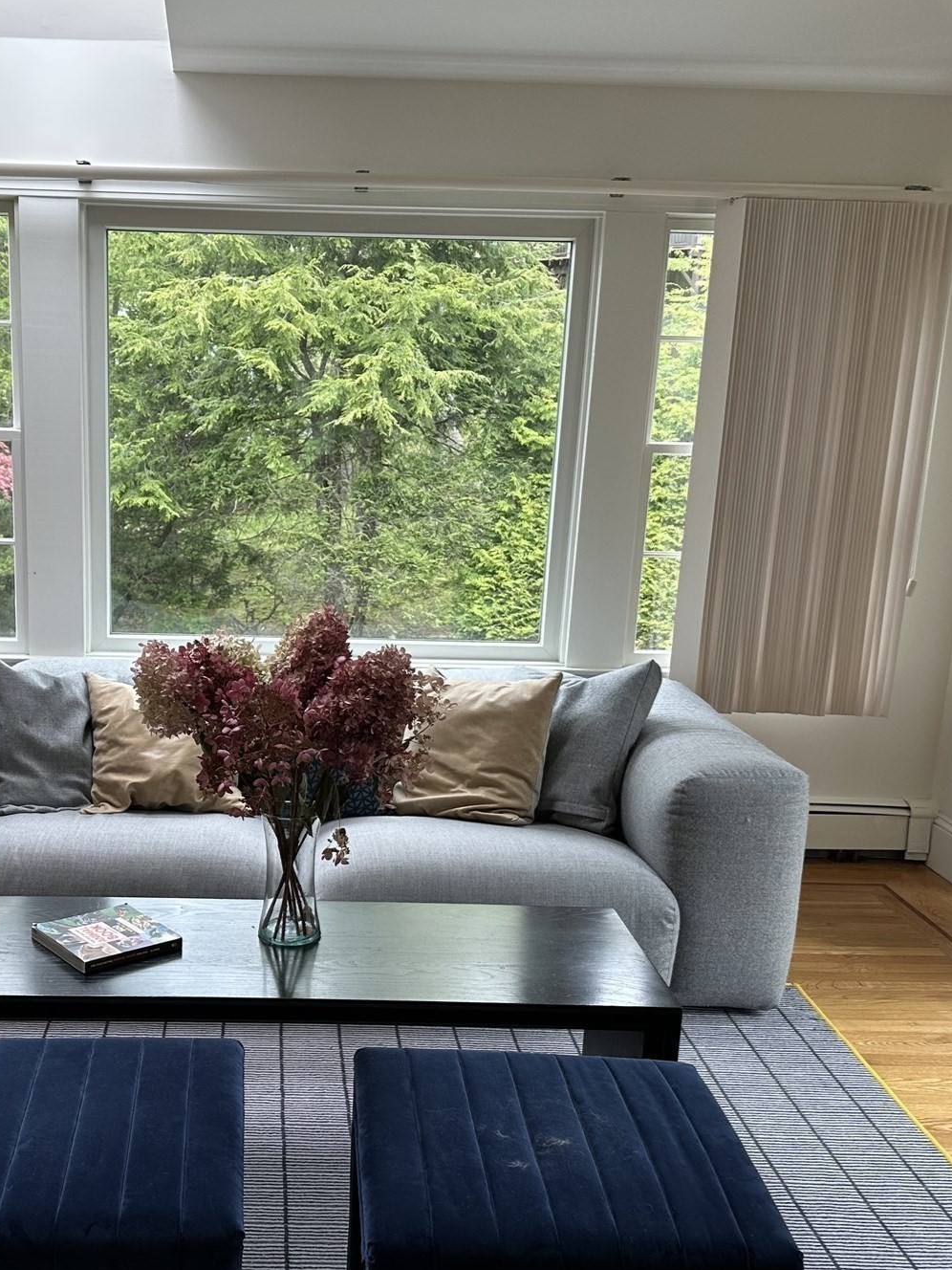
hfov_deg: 38.0
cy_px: 716
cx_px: 282
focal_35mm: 37
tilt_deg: -13.4
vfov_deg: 50.0
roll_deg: -1.5
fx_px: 1357
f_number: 1.78
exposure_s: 1/120
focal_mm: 6.86
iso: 100
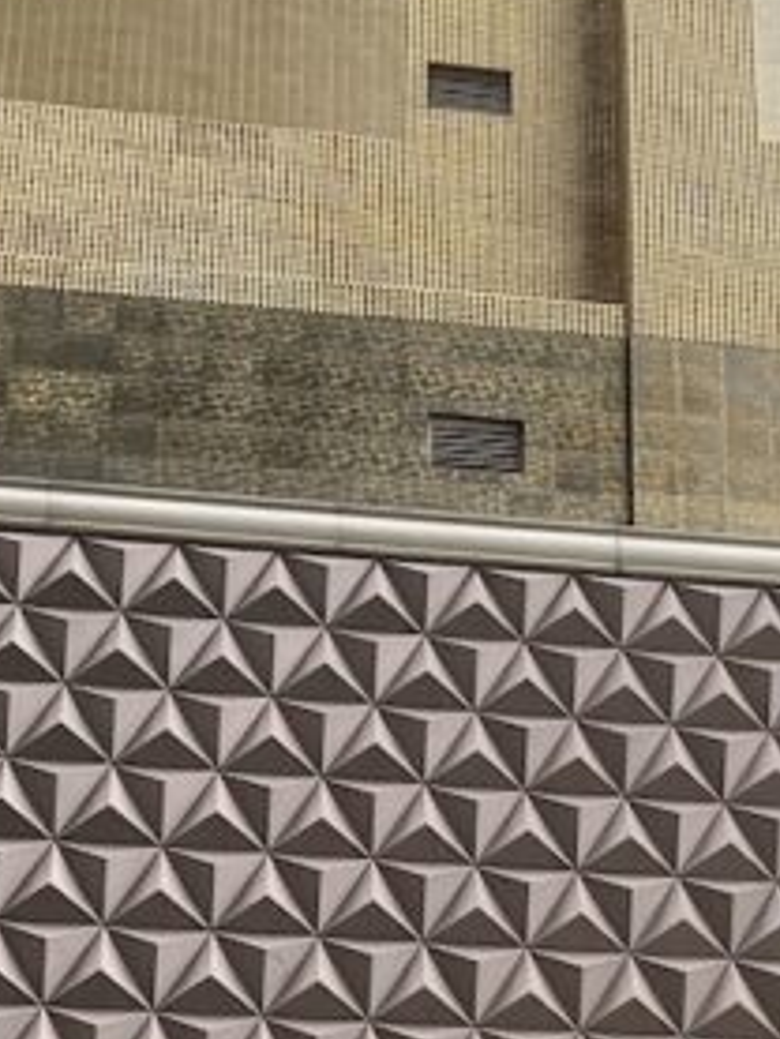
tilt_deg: +25.2
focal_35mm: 96
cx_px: 604
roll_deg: +0.3
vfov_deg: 20.0
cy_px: 964
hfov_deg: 15.3
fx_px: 2882
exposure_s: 1/122
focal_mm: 5.1
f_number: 1.6
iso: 80
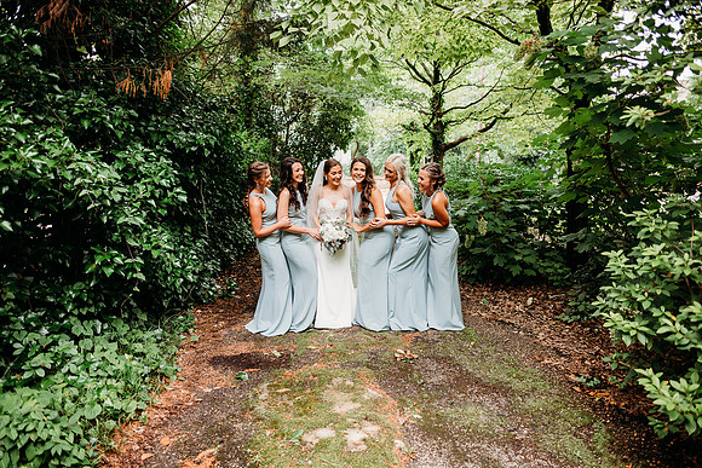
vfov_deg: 53.2
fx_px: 468
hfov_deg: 73.7
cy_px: 234
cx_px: 351
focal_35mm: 24
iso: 160
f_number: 2.5
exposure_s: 1/160
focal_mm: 24
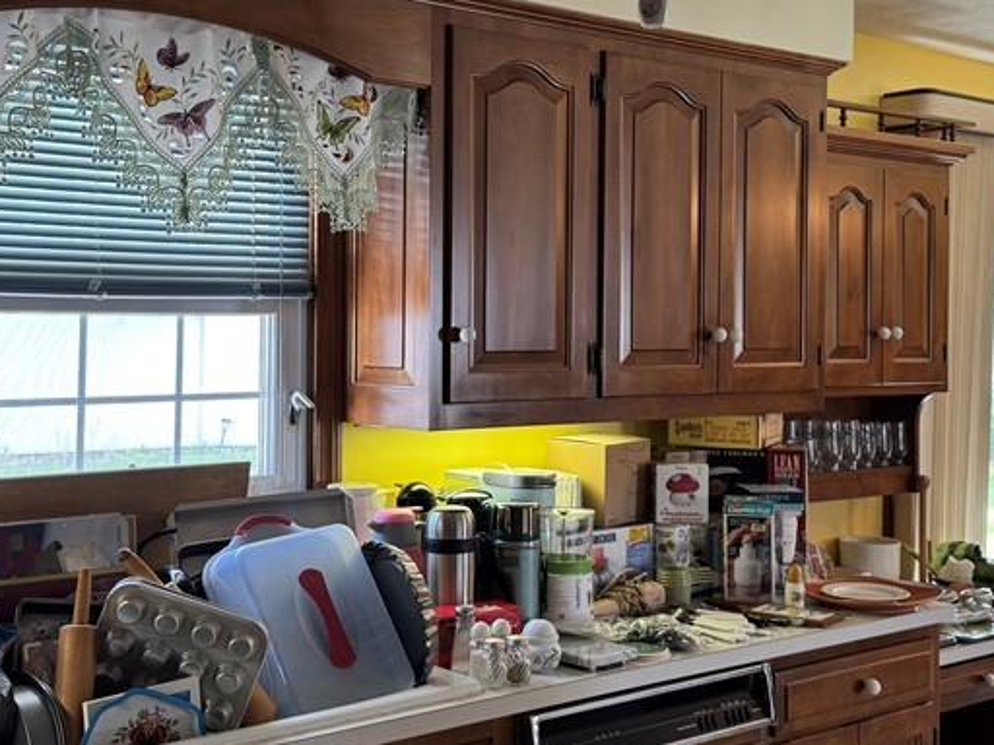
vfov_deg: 30.2
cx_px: 485
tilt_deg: +0.2
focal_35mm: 48
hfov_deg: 39.7
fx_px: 1378
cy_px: 308
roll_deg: -0.3
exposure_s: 1/60
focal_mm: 6.76
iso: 100
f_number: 1.78
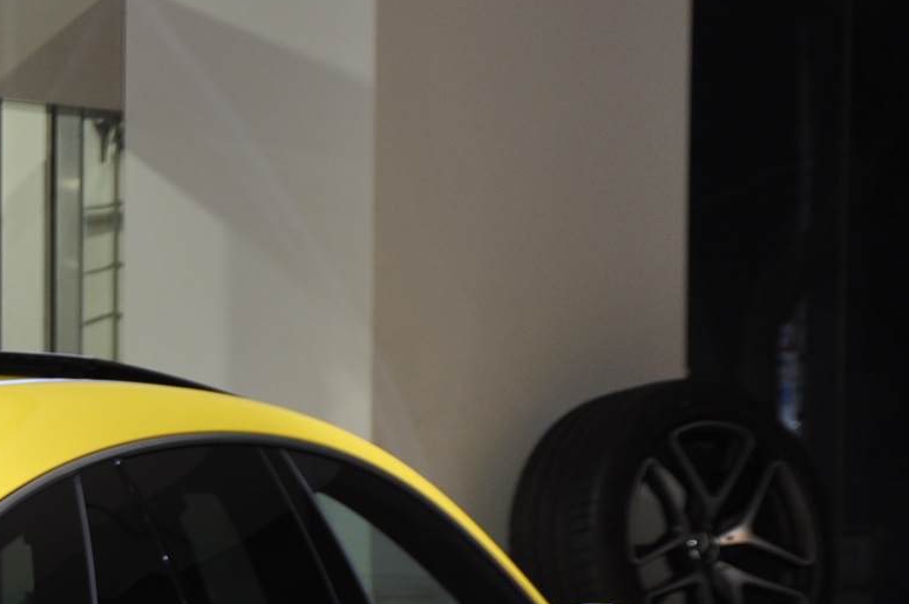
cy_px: 673
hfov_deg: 12.1
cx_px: -218
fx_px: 4187
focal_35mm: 166
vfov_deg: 8.2
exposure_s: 1/30
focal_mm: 40
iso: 360
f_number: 5.6
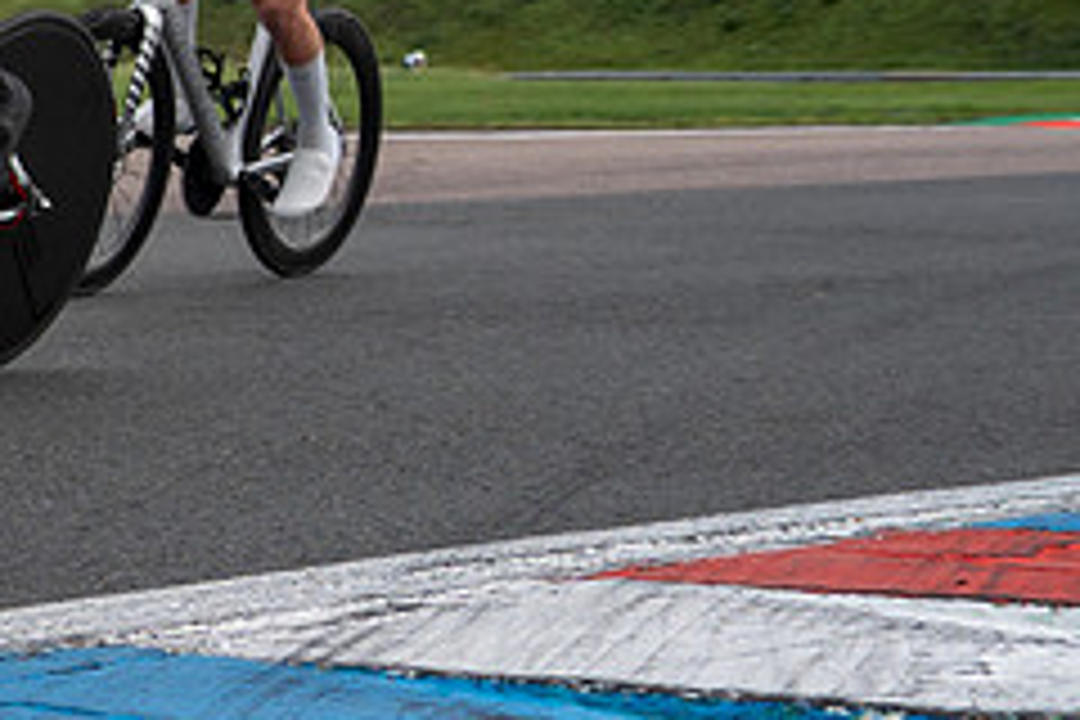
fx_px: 3600
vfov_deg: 11.3
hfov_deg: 13.3
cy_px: 32
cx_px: -1392
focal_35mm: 120
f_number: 3.5
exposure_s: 1/1000
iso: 100
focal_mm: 25
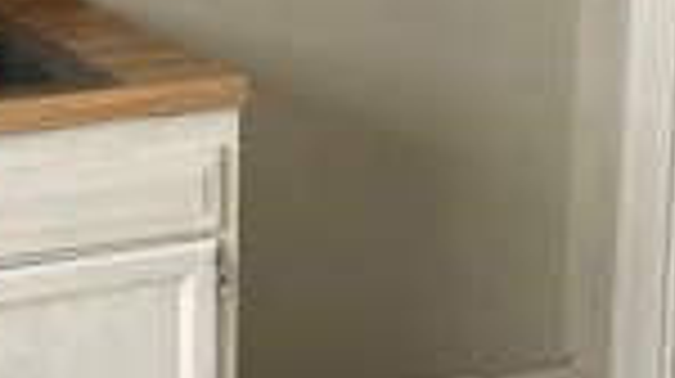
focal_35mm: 126
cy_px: 32
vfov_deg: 9.5
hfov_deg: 16.5
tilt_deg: -12.9
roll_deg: +1.4
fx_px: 2253
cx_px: -79
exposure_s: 1/121
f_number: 1.5
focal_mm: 5.7
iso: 100
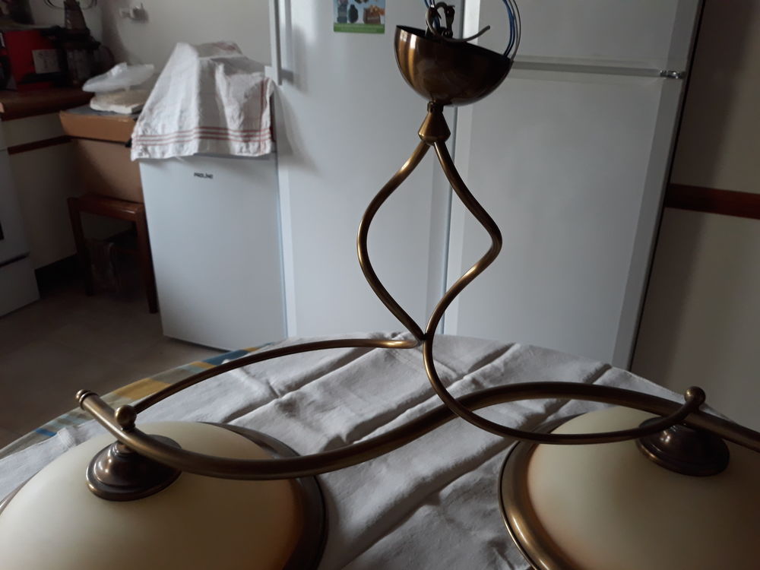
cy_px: 285
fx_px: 593
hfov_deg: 65.3
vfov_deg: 51.4
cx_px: 380
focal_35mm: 27
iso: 160
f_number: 1.7
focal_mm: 3.71
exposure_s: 1/50
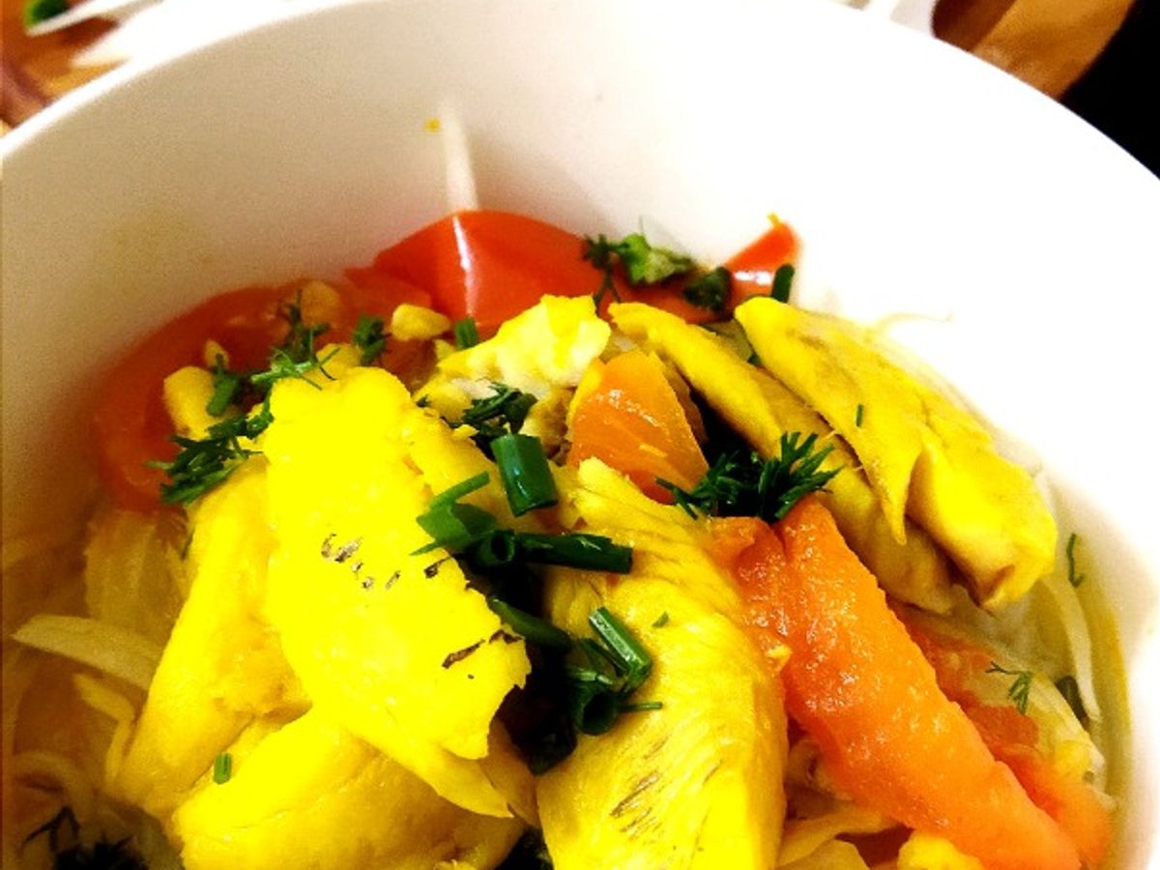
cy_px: 435
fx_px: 905
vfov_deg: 51.4
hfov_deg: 65.3
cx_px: 580
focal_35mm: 27
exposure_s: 1/50
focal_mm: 4.71
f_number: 1.79
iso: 447
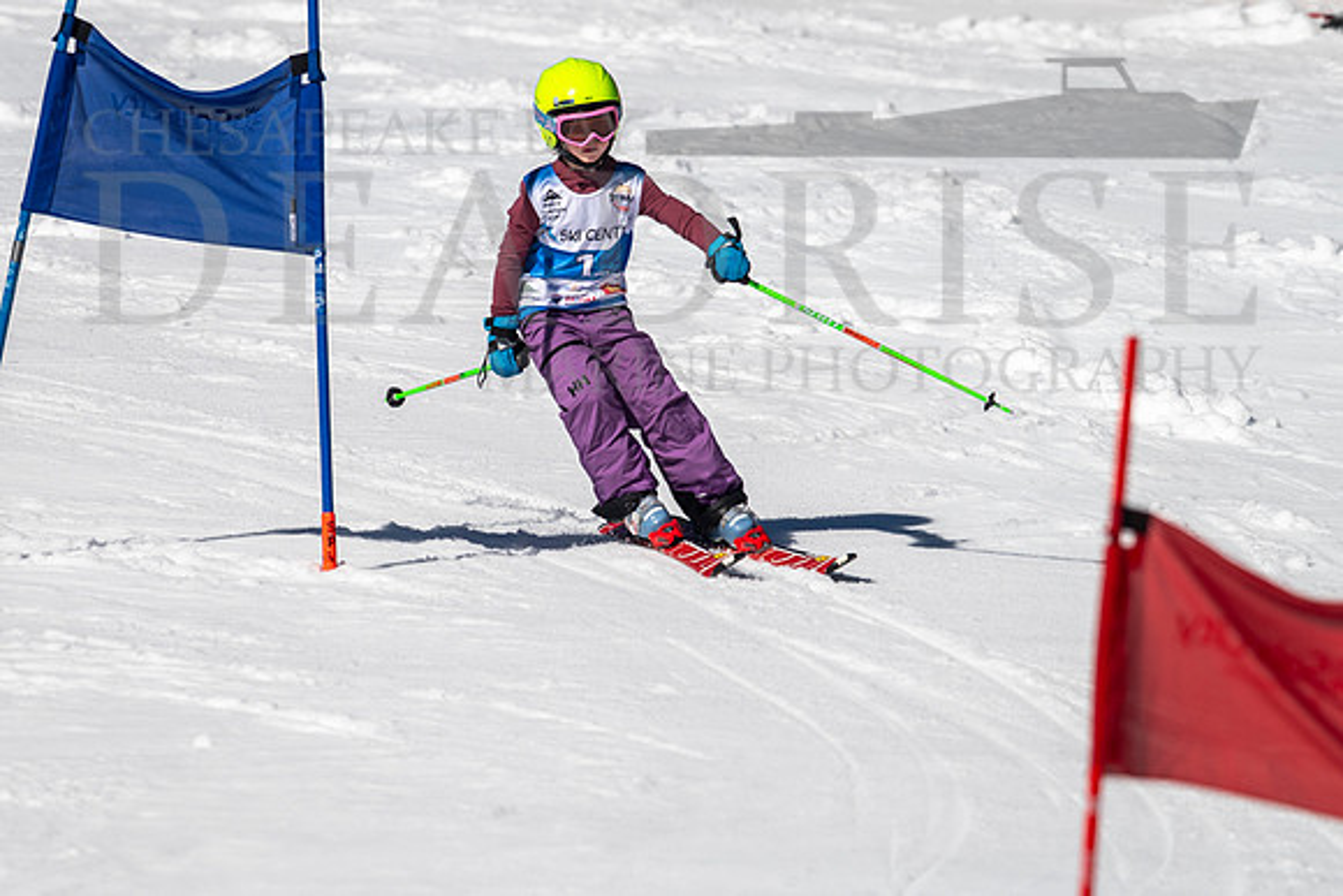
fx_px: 29372
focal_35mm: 787
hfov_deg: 2.6
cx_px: 478
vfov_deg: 1.7
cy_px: 302
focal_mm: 560
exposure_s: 1/2000
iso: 200
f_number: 8
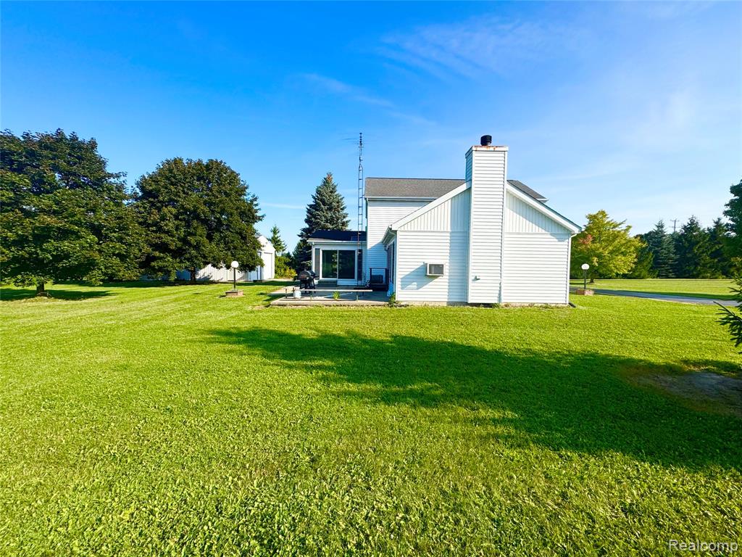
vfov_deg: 85.7
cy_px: 278
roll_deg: -0.2
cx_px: 371
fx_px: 300
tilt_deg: -2.2
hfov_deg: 102.1
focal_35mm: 14
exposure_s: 1/2146
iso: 50
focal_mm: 2.22
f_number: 2.2
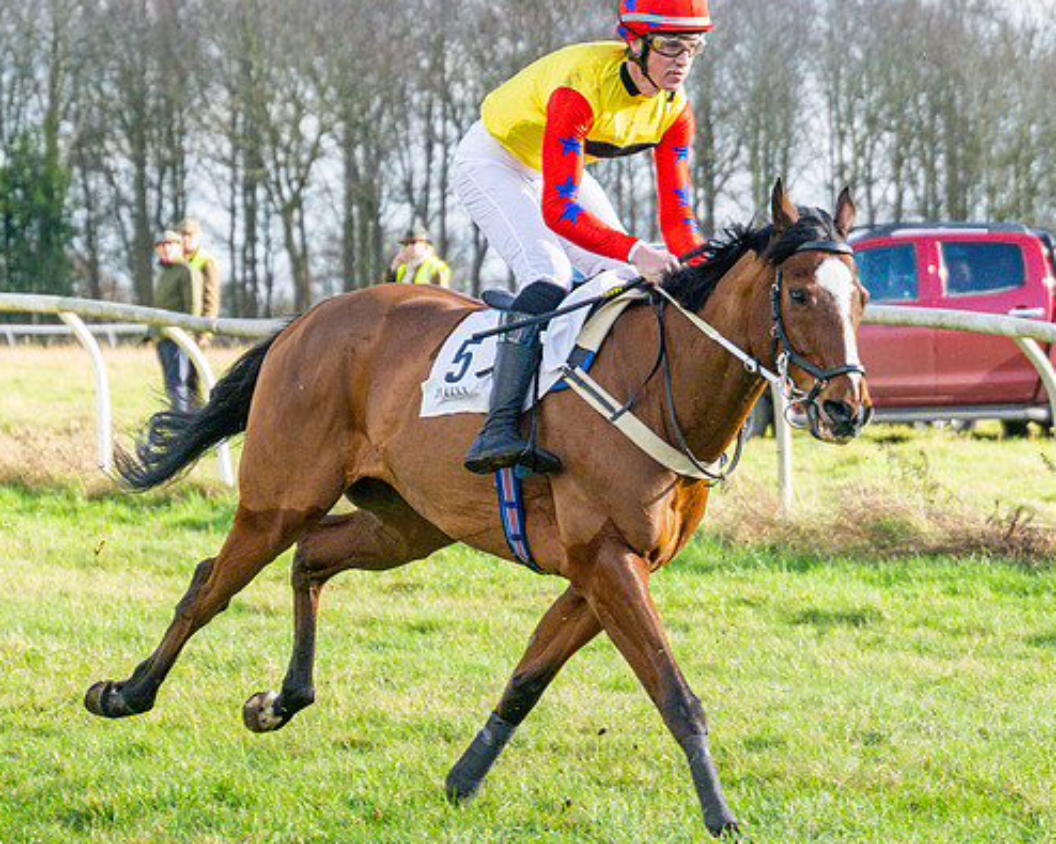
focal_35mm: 253
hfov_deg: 7.6
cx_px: 758
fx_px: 7906
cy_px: 504
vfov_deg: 6.1
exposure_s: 1/1600
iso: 400
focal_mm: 98
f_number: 4
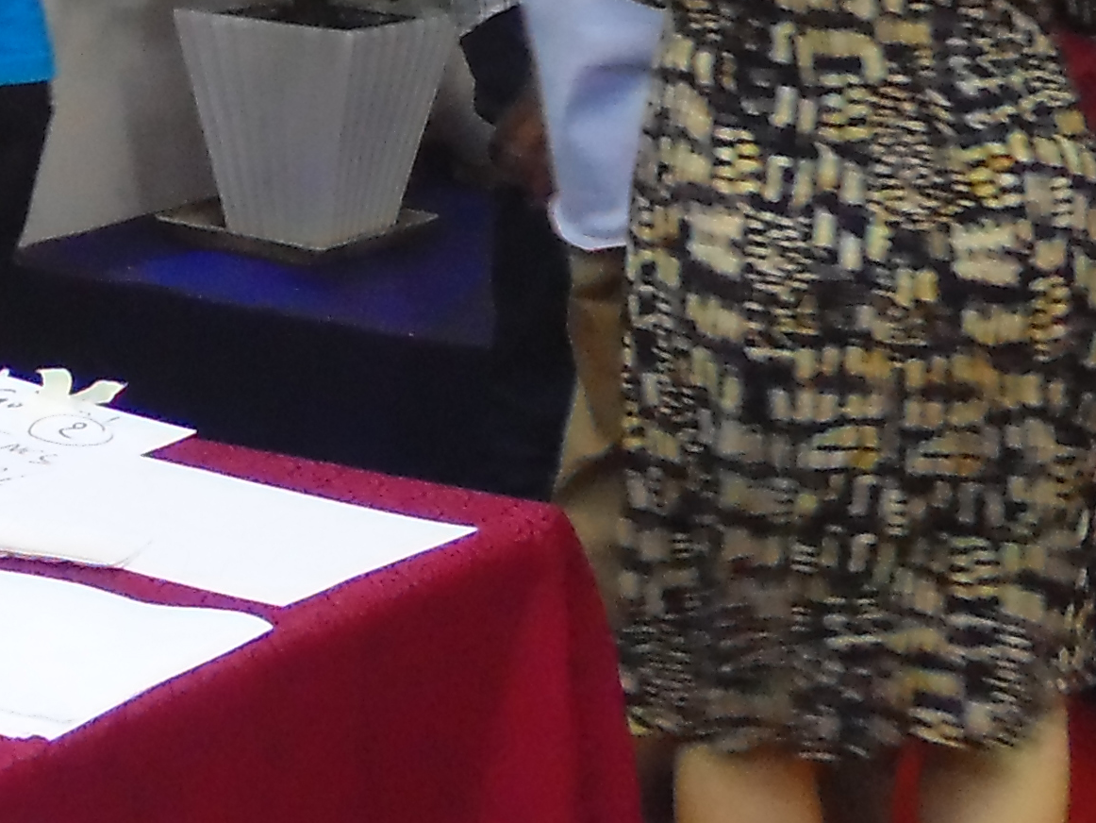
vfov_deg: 12.3
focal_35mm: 115
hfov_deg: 17.0
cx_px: 228
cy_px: -395
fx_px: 3642
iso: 400
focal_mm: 5.3
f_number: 3.7
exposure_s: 1/13
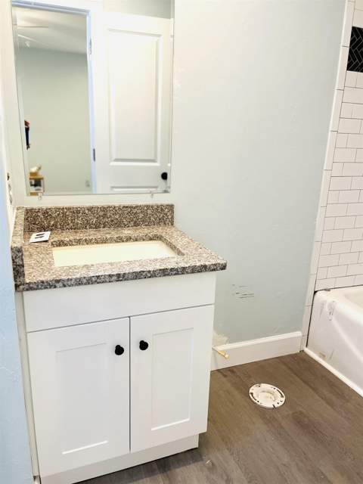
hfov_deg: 53.1
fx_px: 364
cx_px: 182
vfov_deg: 67.3
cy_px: 242
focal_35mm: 26
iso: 100
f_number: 1.6
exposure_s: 1/120
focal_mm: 5.1
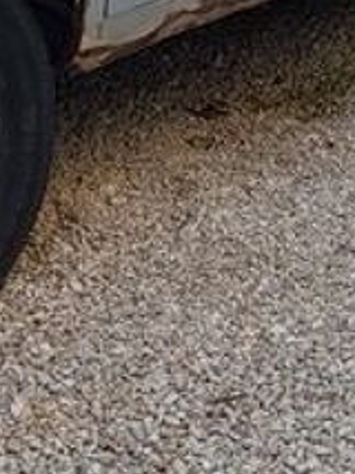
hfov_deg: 9.1
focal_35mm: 162
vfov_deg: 12.0
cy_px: -72
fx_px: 2220
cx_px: -33
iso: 40
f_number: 1.8
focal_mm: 5.4
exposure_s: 1/805
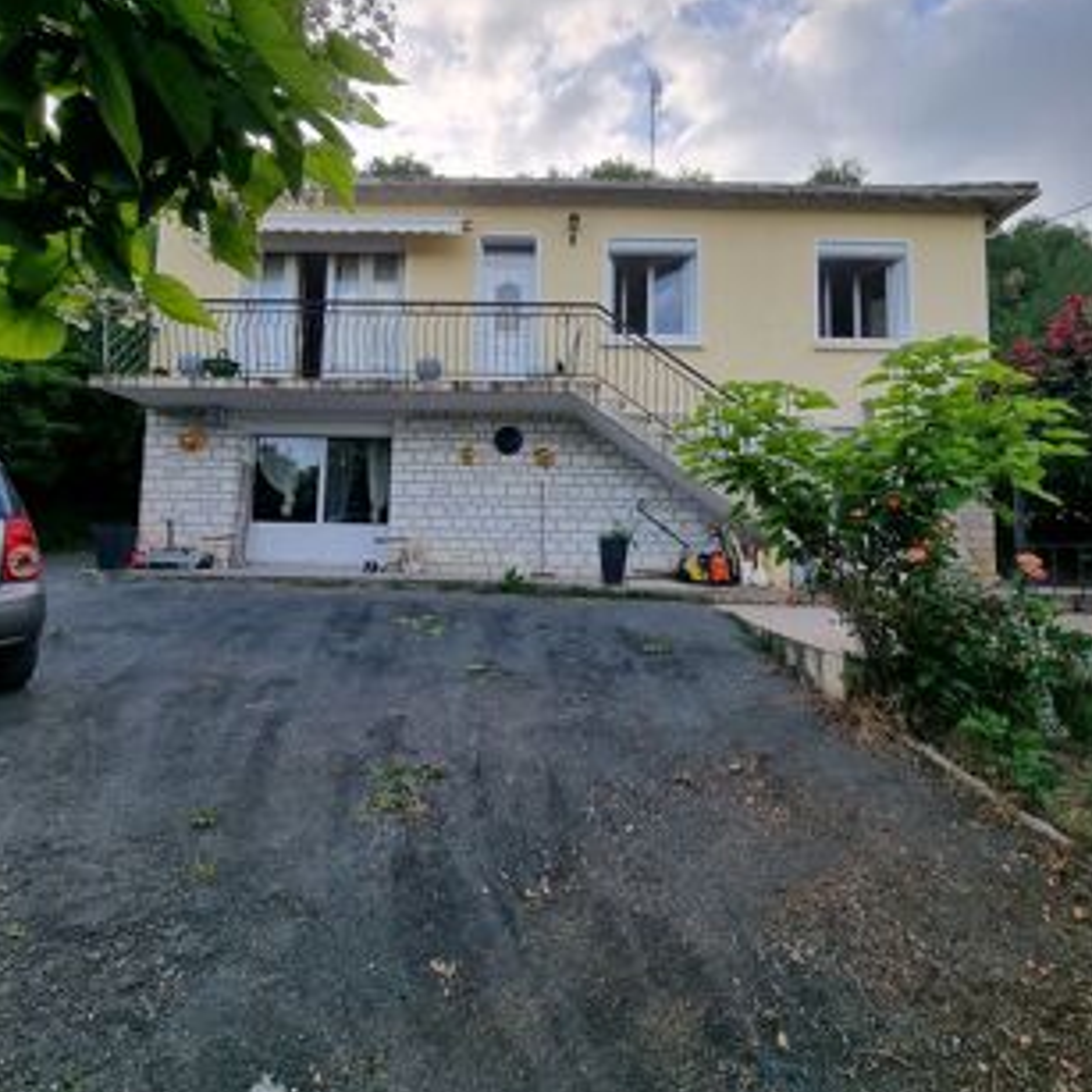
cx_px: 558
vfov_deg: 87.1
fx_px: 571
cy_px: 486
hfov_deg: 87.4
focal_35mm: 16
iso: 50
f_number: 2.2
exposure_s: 1/494
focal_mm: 2.2
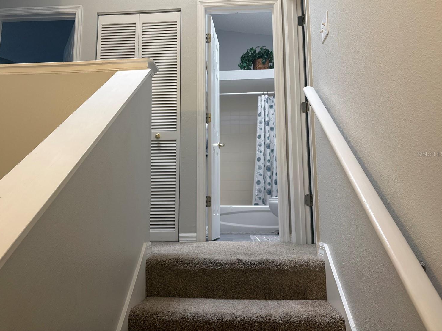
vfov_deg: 49.7
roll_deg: +0.7
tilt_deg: +10.2
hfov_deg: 63.4
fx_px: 357
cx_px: 208
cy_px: 154
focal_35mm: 28
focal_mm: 5.96
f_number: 1.6
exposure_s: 1/60
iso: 160
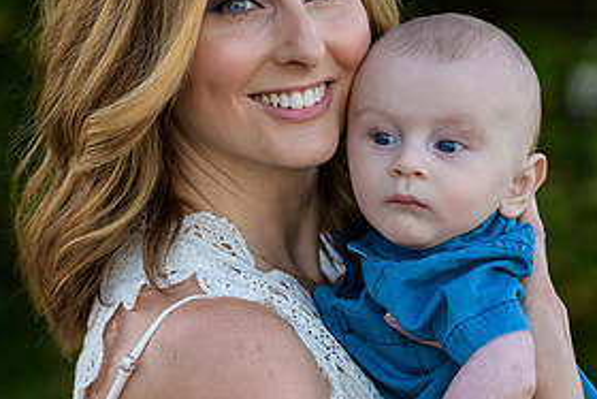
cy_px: 163
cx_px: 235
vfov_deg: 5.3
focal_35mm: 259
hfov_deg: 7.9
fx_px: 4297
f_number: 3.2
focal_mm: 125
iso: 200
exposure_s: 1/250
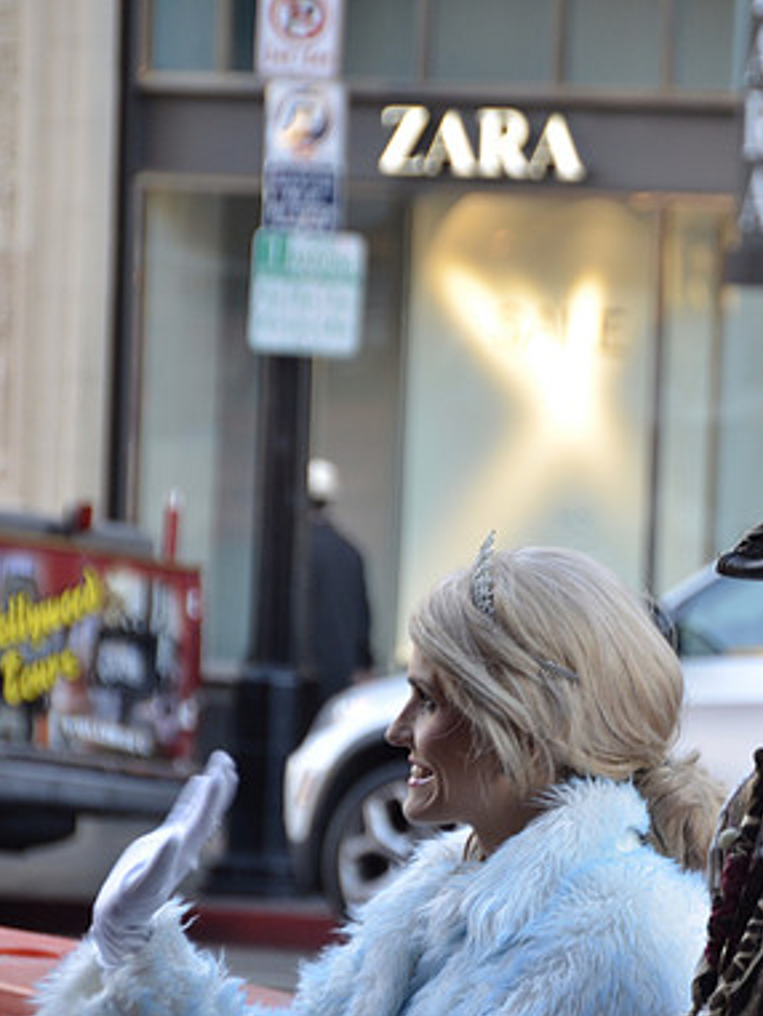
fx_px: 7461
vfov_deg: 7.8
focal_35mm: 254
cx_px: 750
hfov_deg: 5.8
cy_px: 507
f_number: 5.6
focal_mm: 116
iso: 560
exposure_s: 1/60
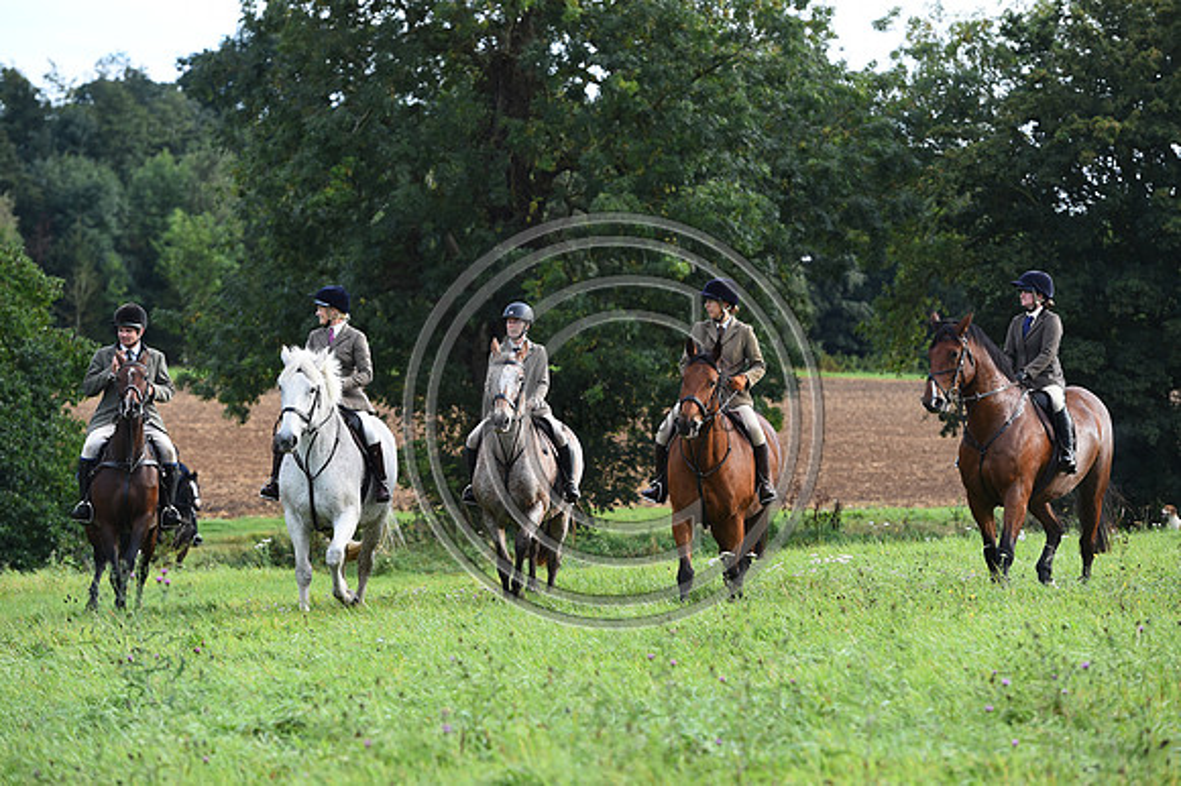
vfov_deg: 9.5
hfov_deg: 14.2
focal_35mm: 145
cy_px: 393
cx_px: 590
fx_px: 4754
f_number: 5
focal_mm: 145
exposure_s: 1/800
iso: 560
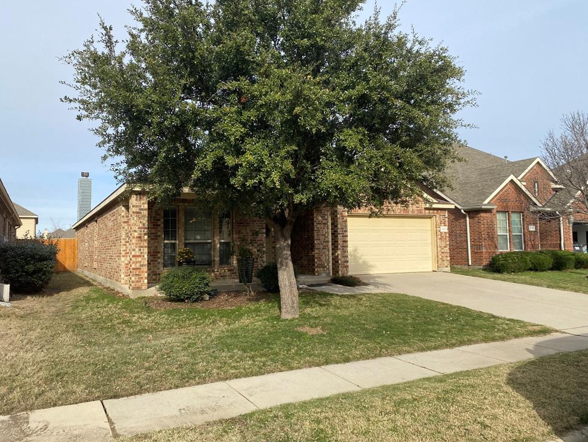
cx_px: 287
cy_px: 219
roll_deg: -0.2
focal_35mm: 27
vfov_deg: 51.4
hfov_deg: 65.3
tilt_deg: +3.5
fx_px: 459
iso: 32
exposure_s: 1/1996
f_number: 1.8
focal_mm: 4.25
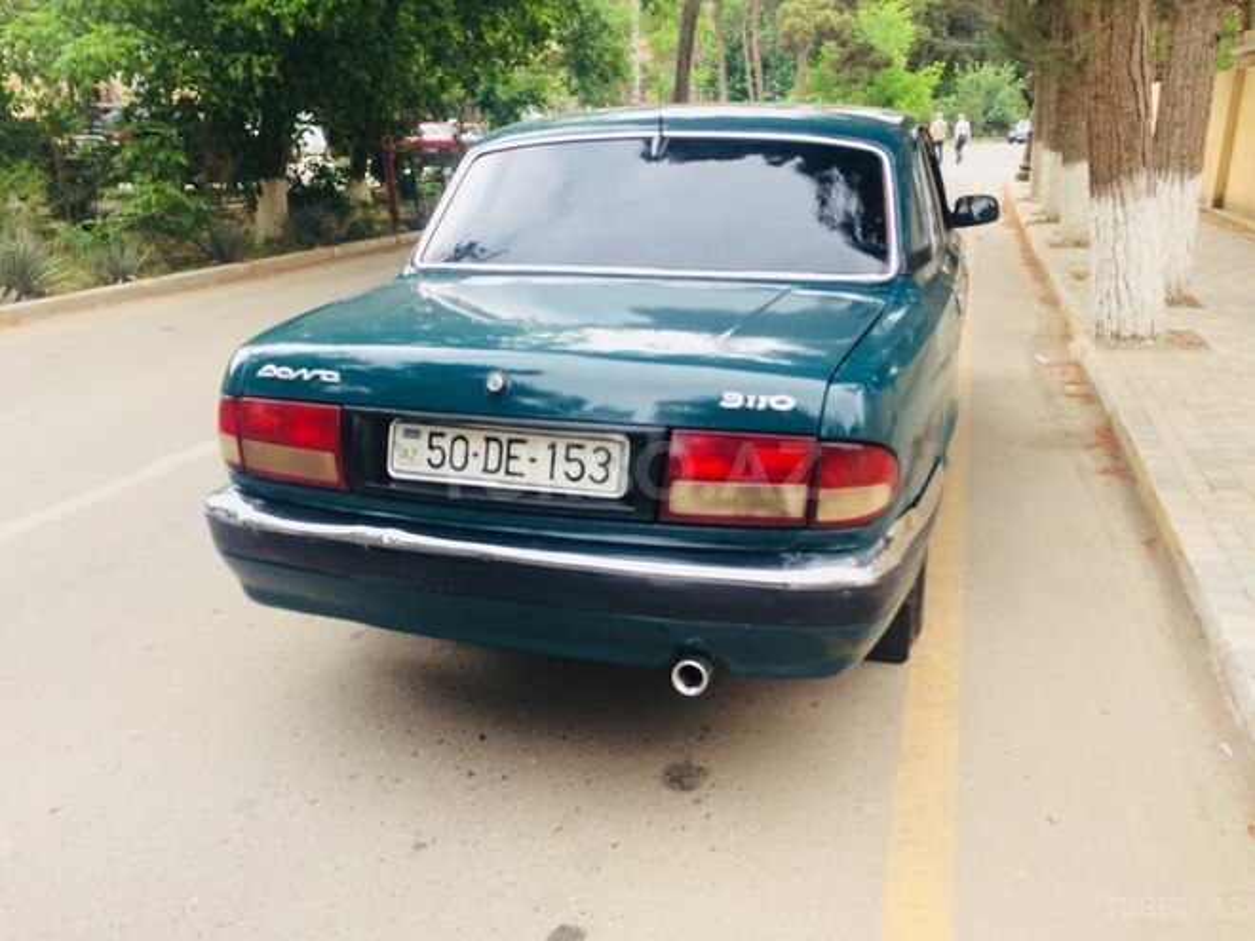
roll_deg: -0.5
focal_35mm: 29
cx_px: 628
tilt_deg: -17.6
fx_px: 1051
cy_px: 470
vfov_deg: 48.2
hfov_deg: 61.7
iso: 32
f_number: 2.2
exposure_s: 1/50
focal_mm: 4.15
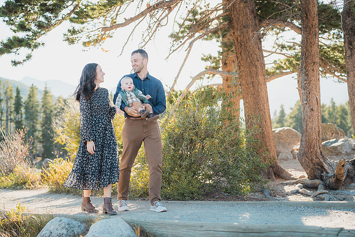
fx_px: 514
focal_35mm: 52
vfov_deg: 25.9
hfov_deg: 38.1
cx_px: 178
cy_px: 118
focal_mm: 50
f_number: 2.2
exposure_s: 1/1000
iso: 200
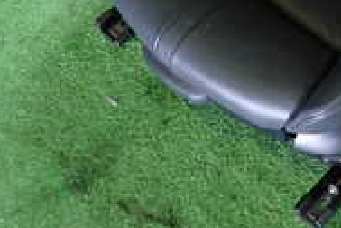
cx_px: 357
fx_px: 938
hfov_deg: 19.9
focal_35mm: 99
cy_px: -148
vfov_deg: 12.8
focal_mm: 5.4
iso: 500
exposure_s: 1/30
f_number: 2.3
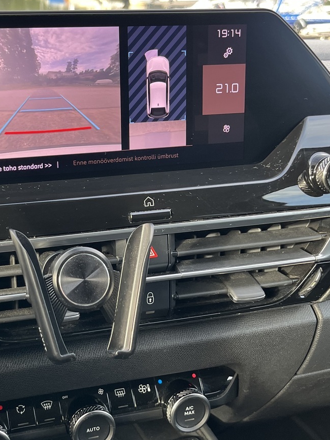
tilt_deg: -26.9
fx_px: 610
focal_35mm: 48
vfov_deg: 39.4
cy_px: 270
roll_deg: -0.8
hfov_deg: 29.5
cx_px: 61
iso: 80
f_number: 1.6
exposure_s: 1/121
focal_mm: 5.1
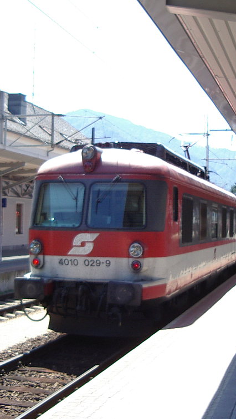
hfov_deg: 21.4
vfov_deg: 37.2
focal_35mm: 56
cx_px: 137
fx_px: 623
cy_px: 208
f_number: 2.6
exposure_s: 1/320
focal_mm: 5.8
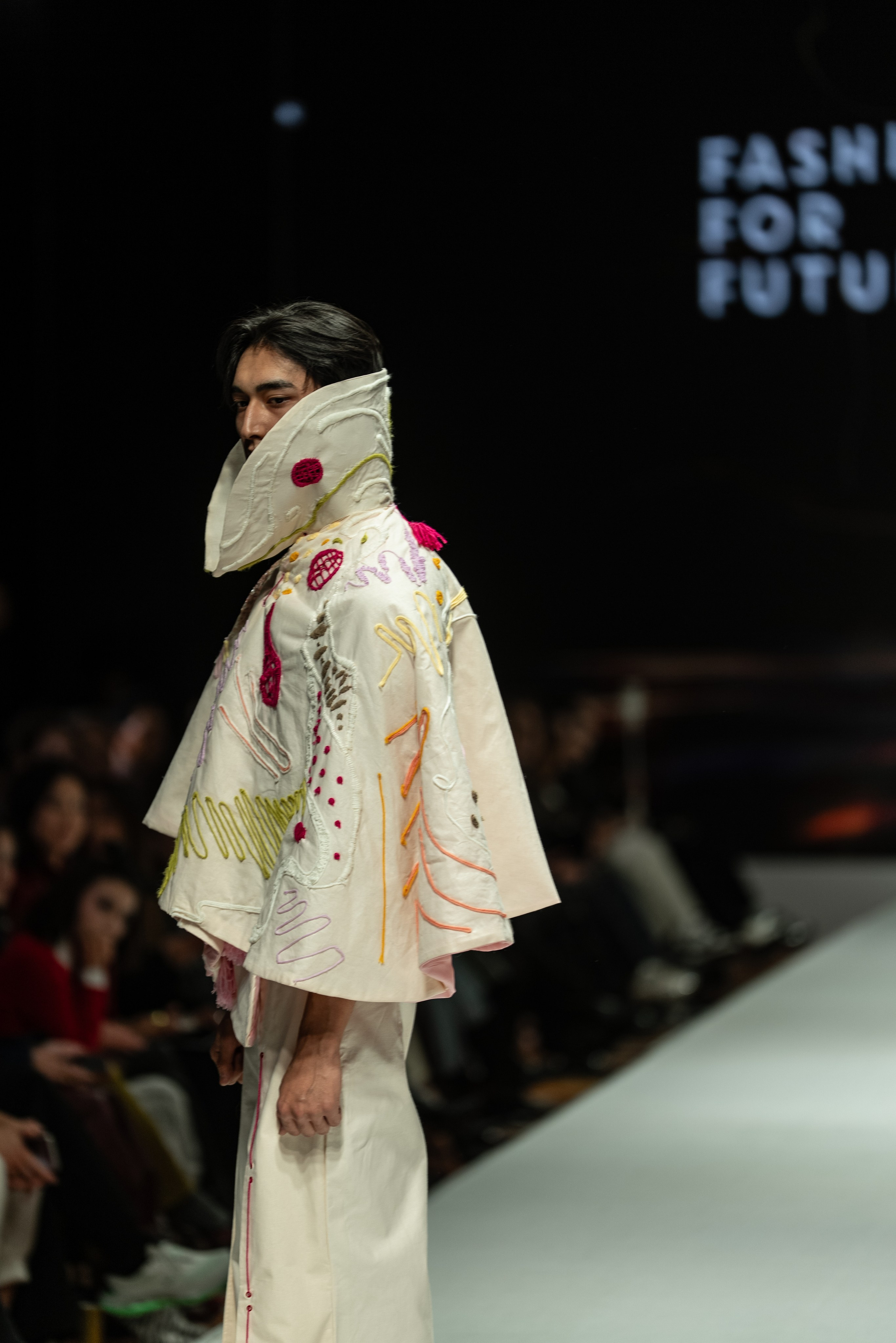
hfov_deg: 7.7
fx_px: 6660
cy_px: 672
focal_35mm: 178
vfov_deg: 11.5
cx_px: 448
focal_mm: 178.4
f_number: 2.8
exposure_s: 1/320
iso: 200
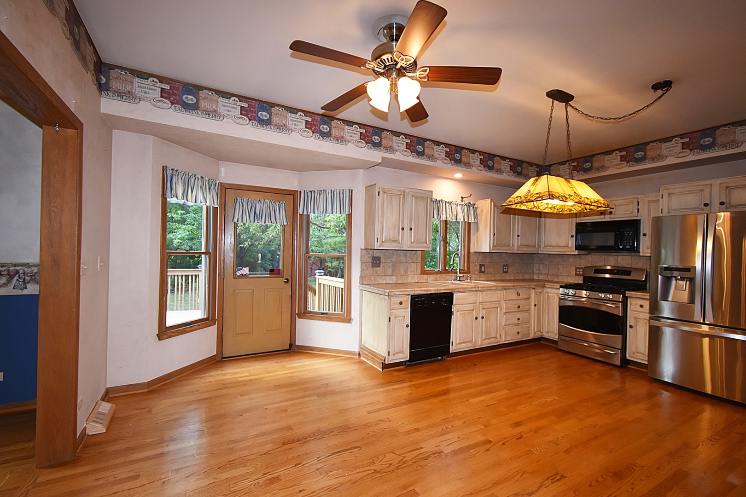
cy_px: 248
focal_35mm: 15
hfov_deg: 100.4
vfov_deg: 77.3
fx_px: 311
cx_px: 373
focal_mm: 10
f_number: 4.5
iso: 800
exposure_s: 1/80
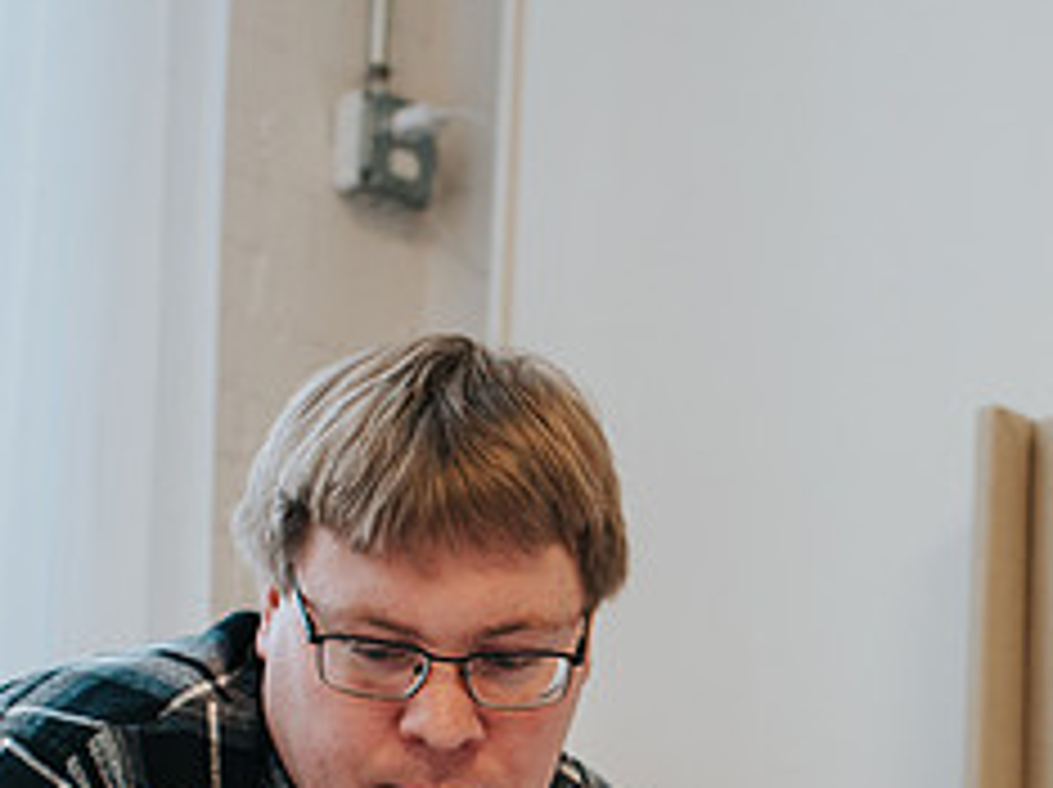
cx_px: 882
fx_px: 2674
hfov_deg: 21.9
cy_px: 815
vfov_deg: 16.4
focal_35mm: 88
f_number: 2.8
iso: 640
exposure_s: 1/400
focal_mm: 35
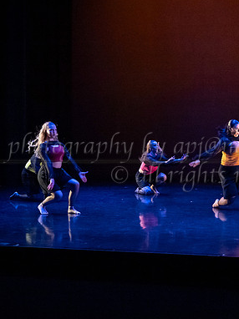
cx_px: 228
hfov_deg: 17.2
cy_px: 142
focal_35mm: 84
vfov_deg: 23.3
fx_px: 774
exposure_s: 1/320
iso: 4000
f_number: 3.5
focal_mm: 47
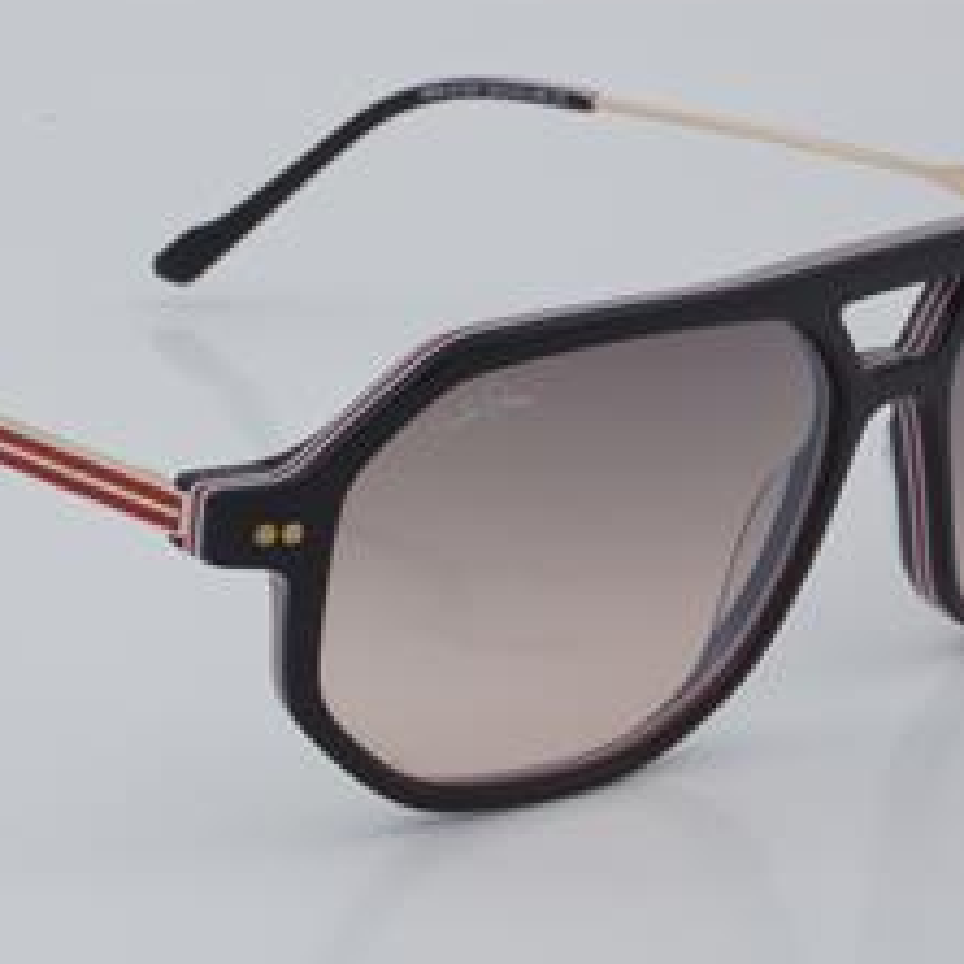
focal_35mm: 115
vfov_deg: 15.2
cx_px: 369
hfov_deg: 15.1
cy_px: 443
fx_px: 3623
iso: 100
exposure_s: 1/4
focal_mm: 50
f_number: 32
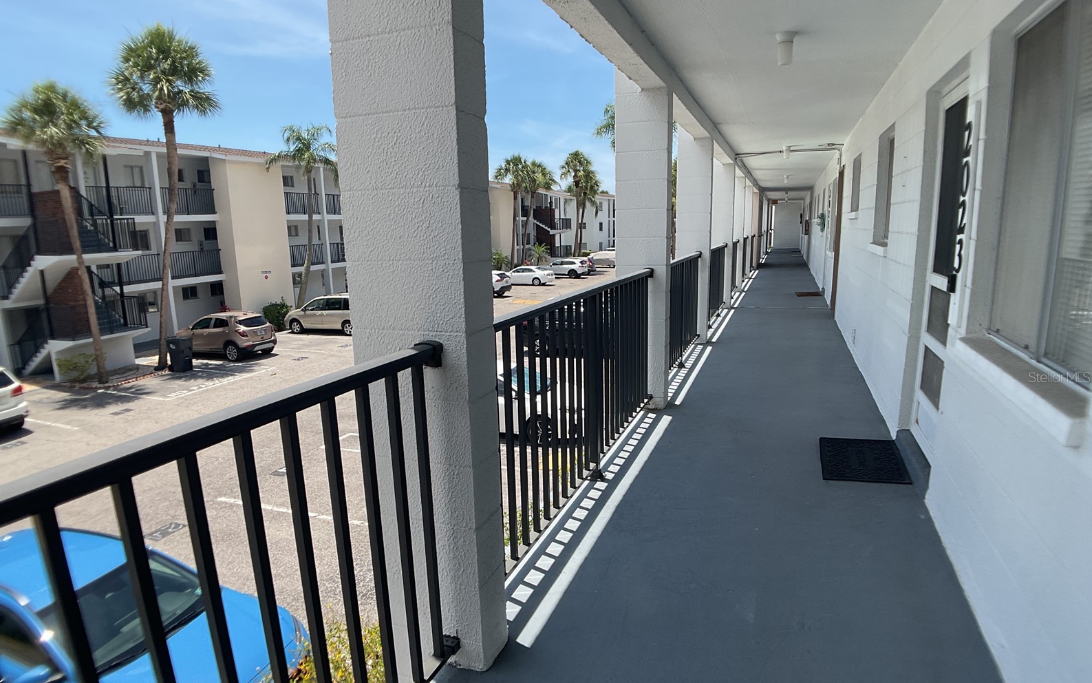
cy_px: 377
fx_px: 923
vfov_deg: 40.6
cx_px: 543
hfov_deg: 61.2
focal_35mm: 31
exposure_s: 1/1342
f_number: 1.8
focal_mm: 3
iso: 16
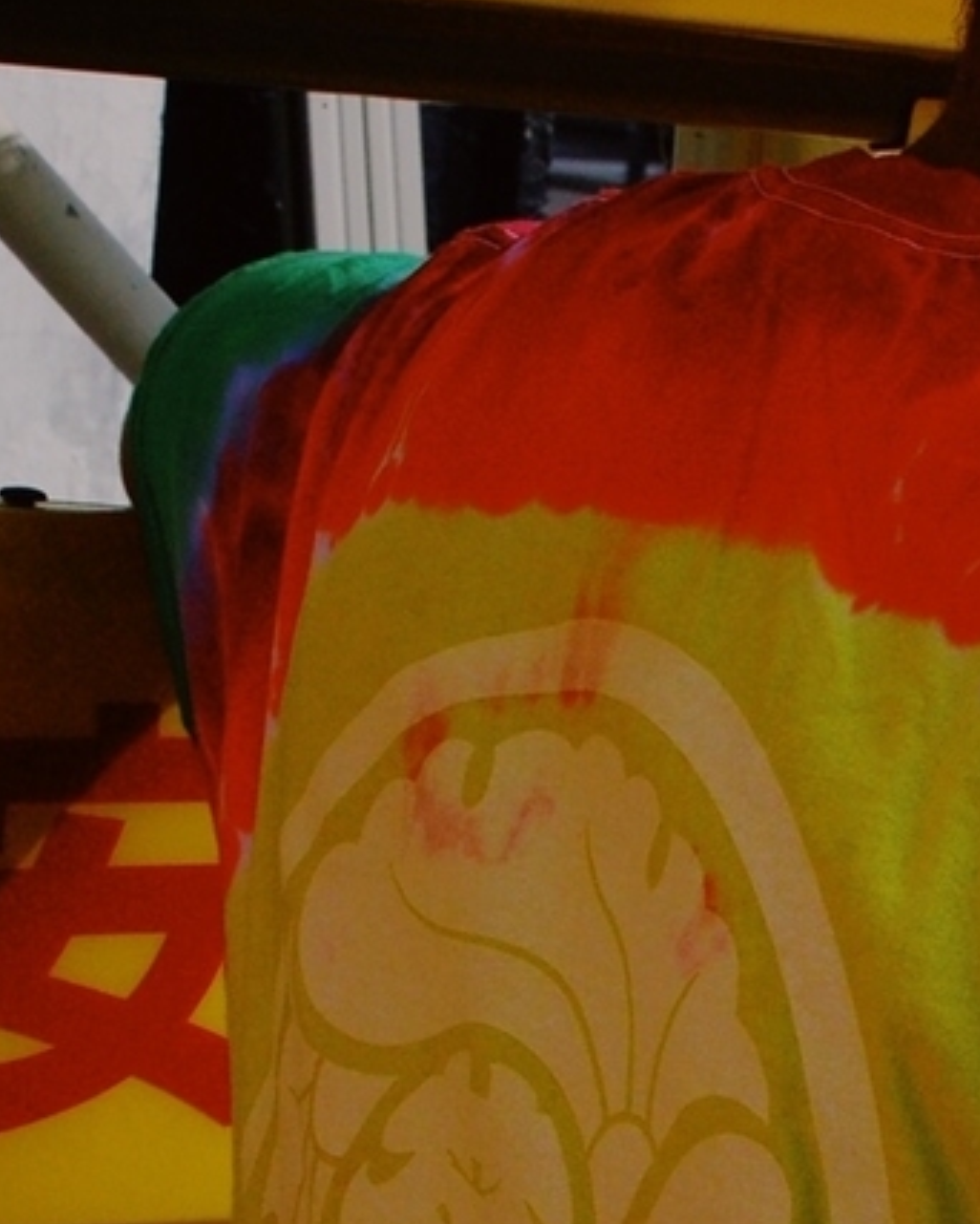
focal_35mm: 138
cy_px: 1164
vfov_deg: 13.8
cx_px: 650
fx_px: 5011
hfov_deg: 11.2
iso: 800
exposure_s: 1/640
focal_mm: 35
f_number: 13
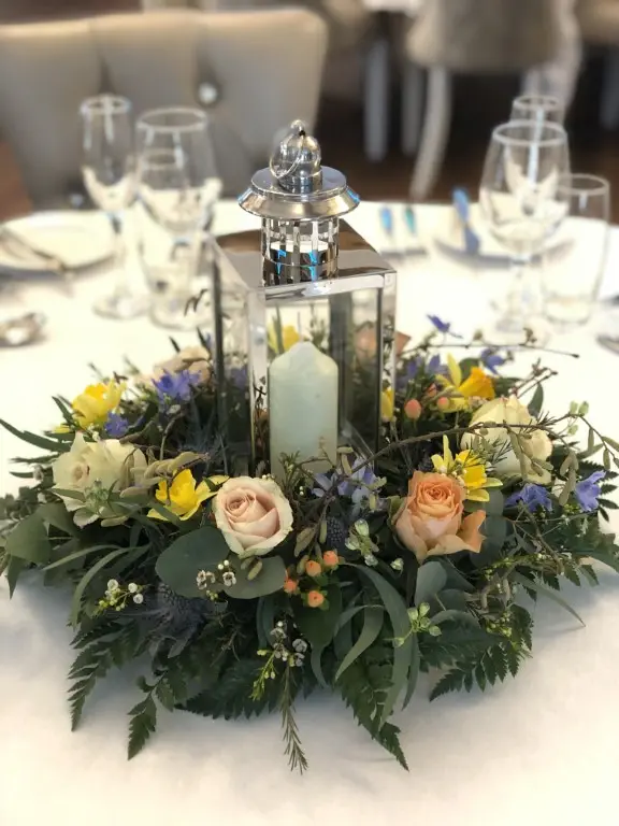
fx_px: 1240
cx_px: 310
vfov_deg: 36.8
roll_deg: +2.2
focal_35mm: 52
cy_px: 413
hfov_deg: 28.0
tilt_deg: -28.7
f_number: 2.4
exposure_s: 1/11
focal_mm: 6
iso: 160
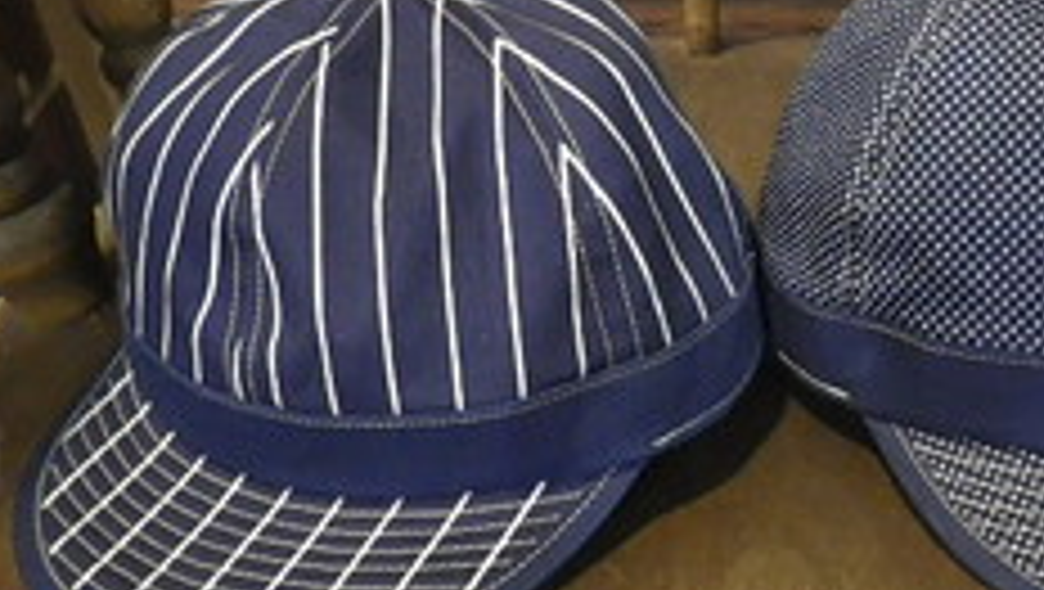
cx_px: 765
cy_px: 277
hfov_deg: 43.3
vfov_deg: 26.0
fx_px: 1275
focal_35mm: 46
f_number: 3.5
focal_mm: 5
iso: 800
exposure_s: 1/10
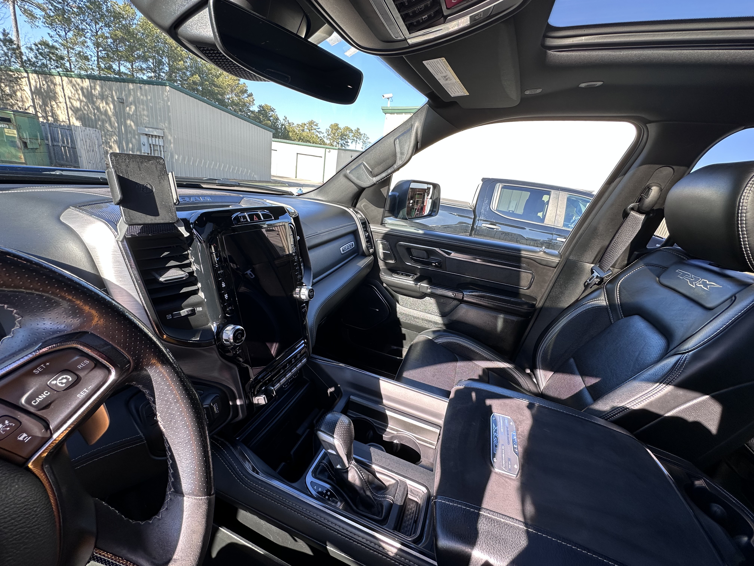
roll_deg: -8.7
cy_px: 283
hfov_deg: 102.1
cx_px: 377
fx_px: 305
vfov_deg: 85.7
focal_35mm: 14
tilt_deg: -18.6
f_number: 2.2
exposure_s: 1/104
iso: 40
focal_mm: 2.22
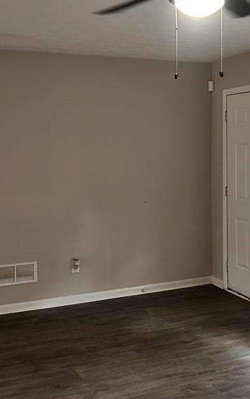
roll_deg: +1.2
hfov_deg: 25.7
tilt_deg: -0.7
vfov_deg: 40.2
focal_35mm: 50
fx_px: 545
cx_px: 175
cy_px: 170
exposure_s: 1/60
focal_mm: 5.7
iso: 200
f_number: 1.5
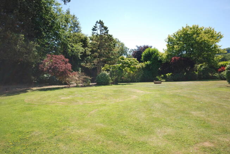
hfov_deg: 61.9
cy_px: 77
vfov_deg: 43.7
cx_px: 115
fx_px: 192
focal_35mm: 30
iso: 100
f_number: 6.3
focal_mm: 20
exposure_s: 1/160
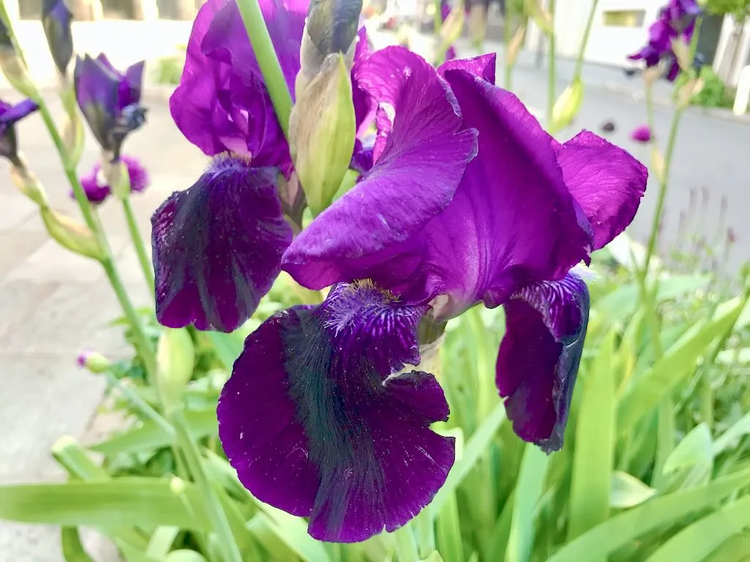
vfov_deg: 49.7
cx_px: 375
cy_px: 281
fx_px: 607
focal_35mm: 28
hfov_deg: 63.4
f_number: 1.8
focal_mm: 3.99
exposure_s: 1/100
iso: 40
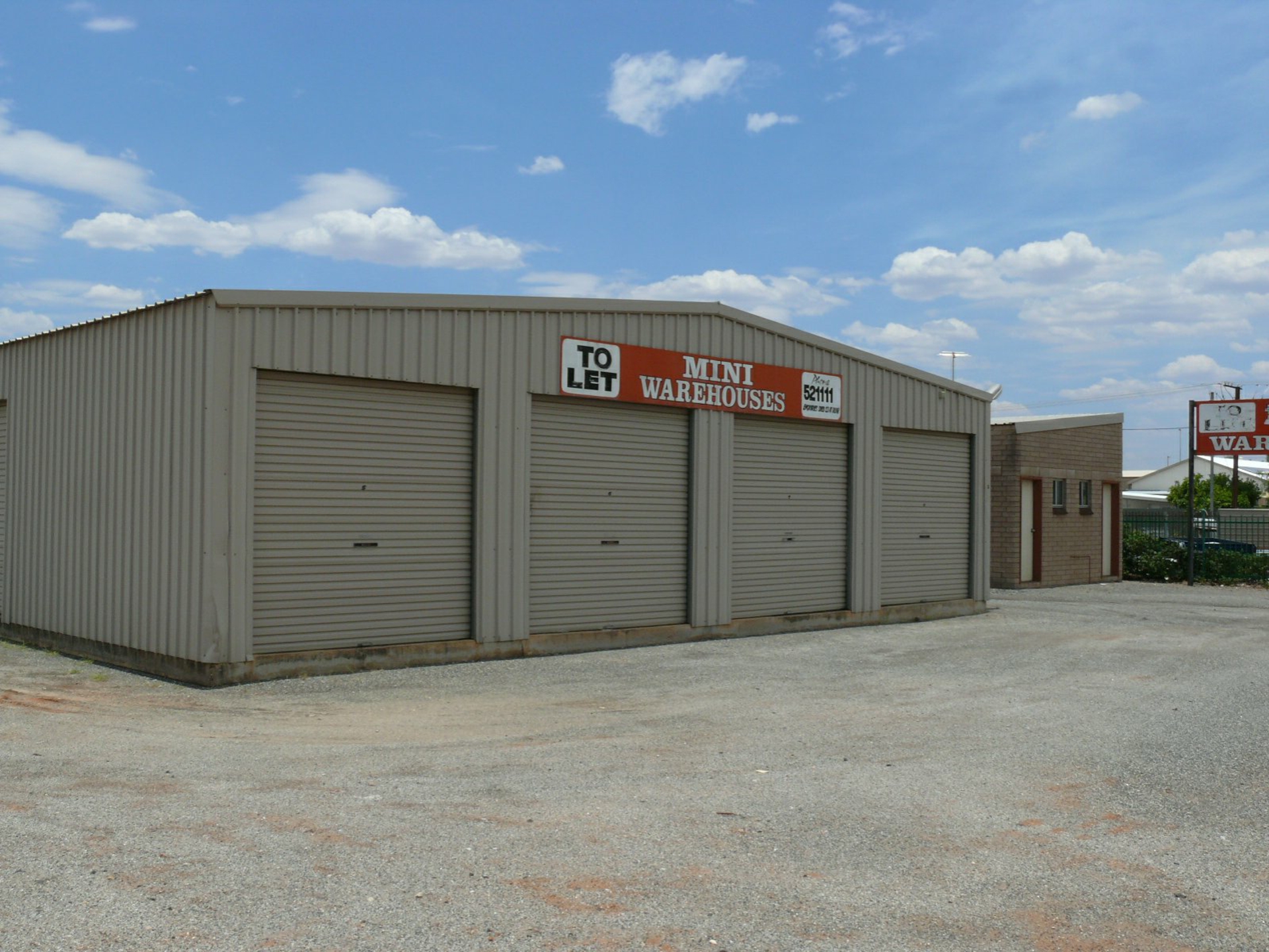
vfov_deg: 40.7
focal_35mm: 35
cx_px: 634
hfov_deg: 52.6
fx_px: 1283
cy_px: 476
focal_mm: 7.4
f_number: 8
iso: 100
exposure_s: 1/400
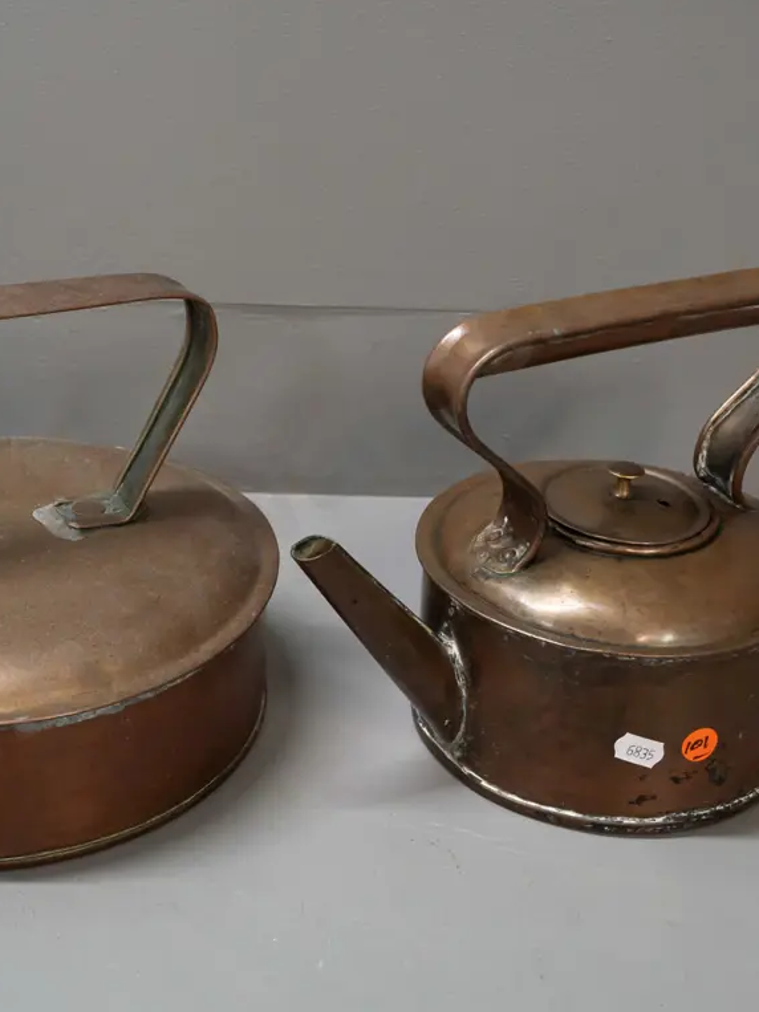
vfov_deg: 37.5
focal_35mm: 51
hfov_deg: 28.4
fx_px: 1491
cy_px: 504
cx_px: 279
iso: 2500
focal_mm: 19
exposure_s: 1/125
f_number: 5
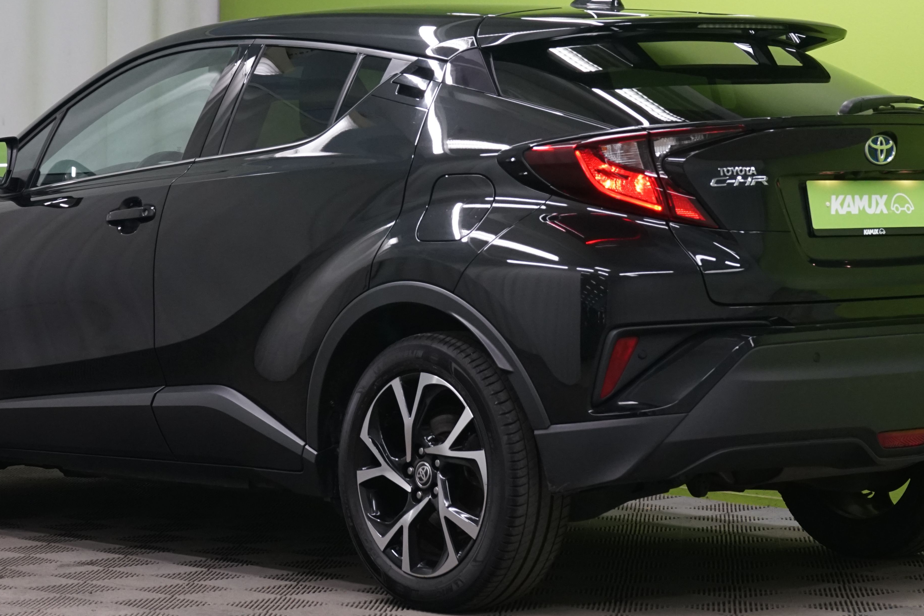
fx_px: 2926
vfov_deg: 12.0
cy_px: 195
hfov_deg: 17.9
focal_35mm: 114
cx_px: 417
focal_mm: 70
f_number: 7.1
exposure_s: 1/25
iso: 1600
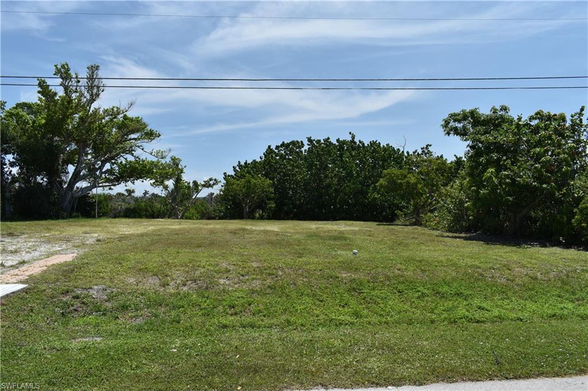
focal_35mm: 27
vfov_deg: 47.9
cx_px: 294
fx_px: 441
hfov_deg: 67.4
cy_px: 196
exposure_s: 1/320
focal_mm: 18
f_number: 8
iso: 100
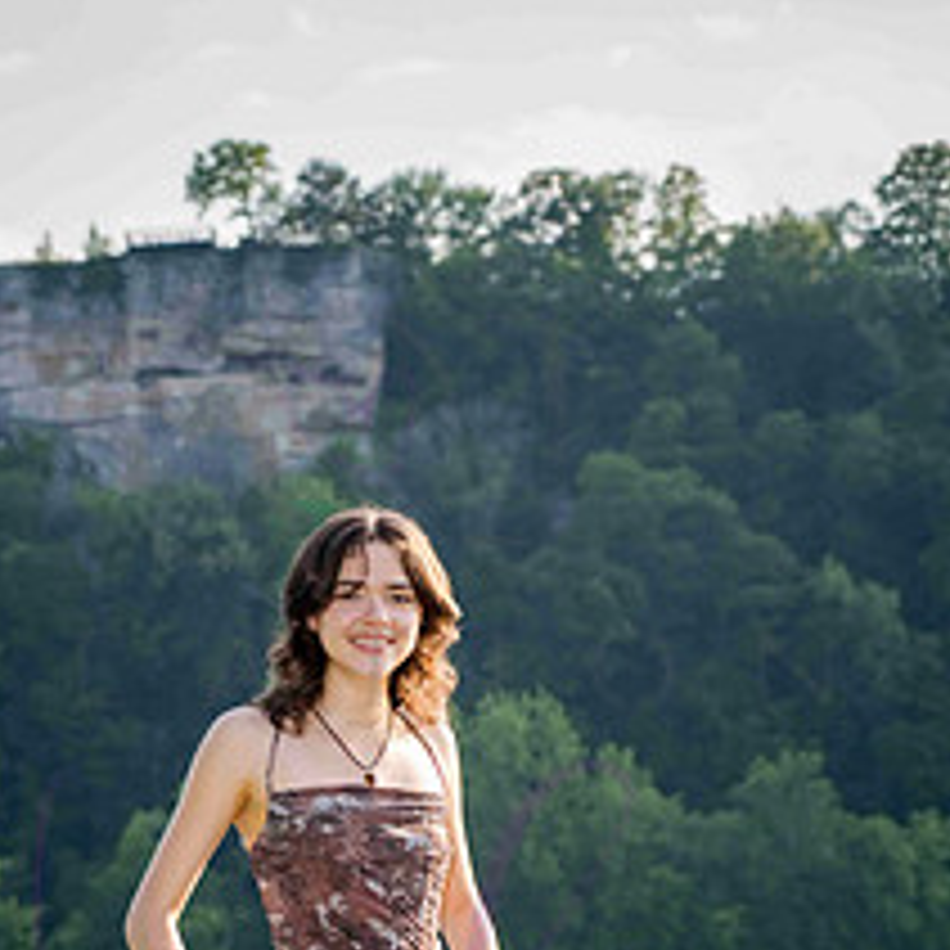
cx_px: 369
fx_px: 5185
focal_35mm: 167
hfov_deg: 10.5
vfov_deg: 10.4
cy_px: 828
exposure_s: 1/320
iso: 400
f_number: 8
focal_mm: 92
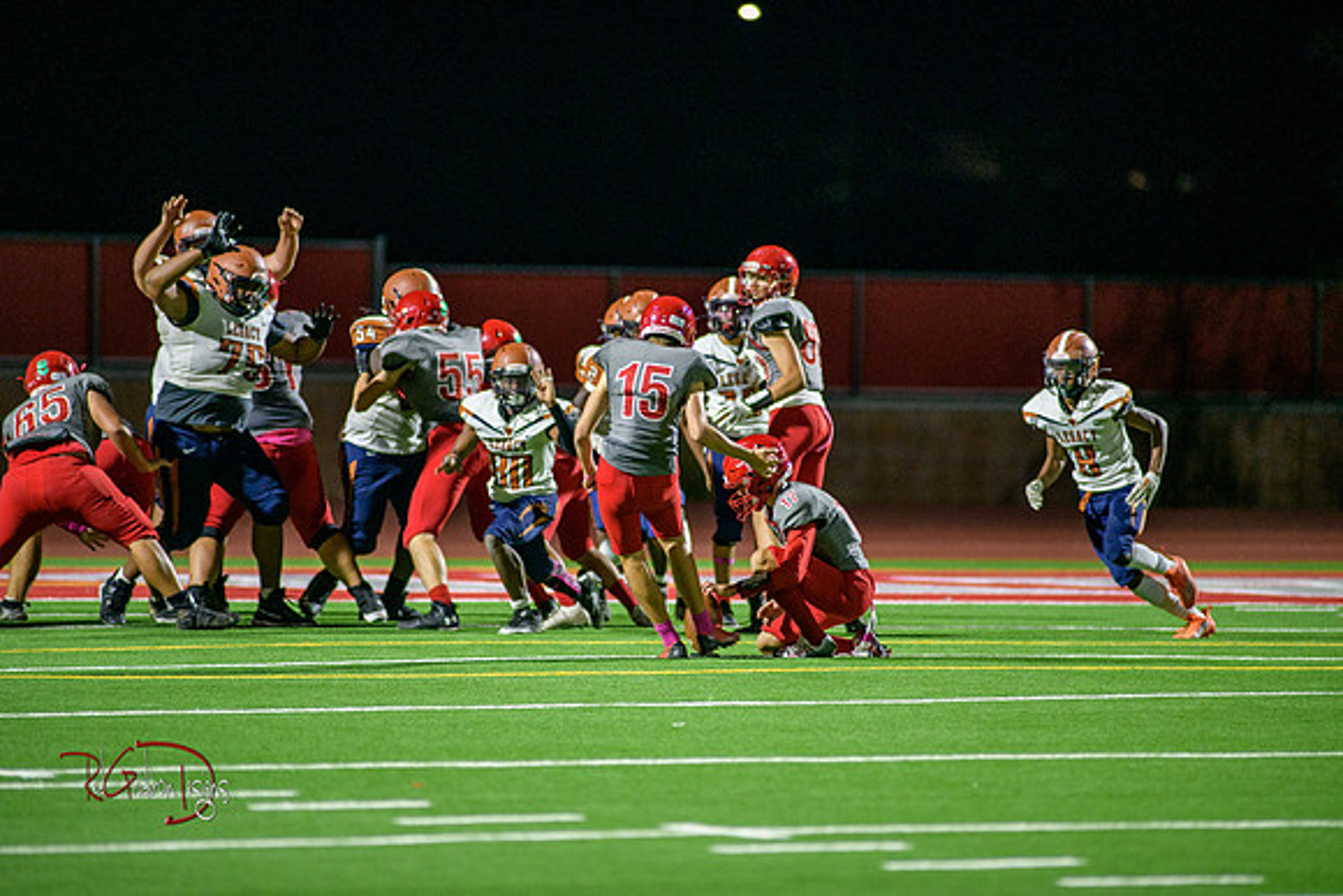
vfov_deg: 4.6
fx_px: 11194
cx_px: 672
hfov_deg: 6.9
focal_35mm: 300
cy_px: 448
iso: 2000
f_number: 2.8
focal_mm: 300
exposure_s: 1/500
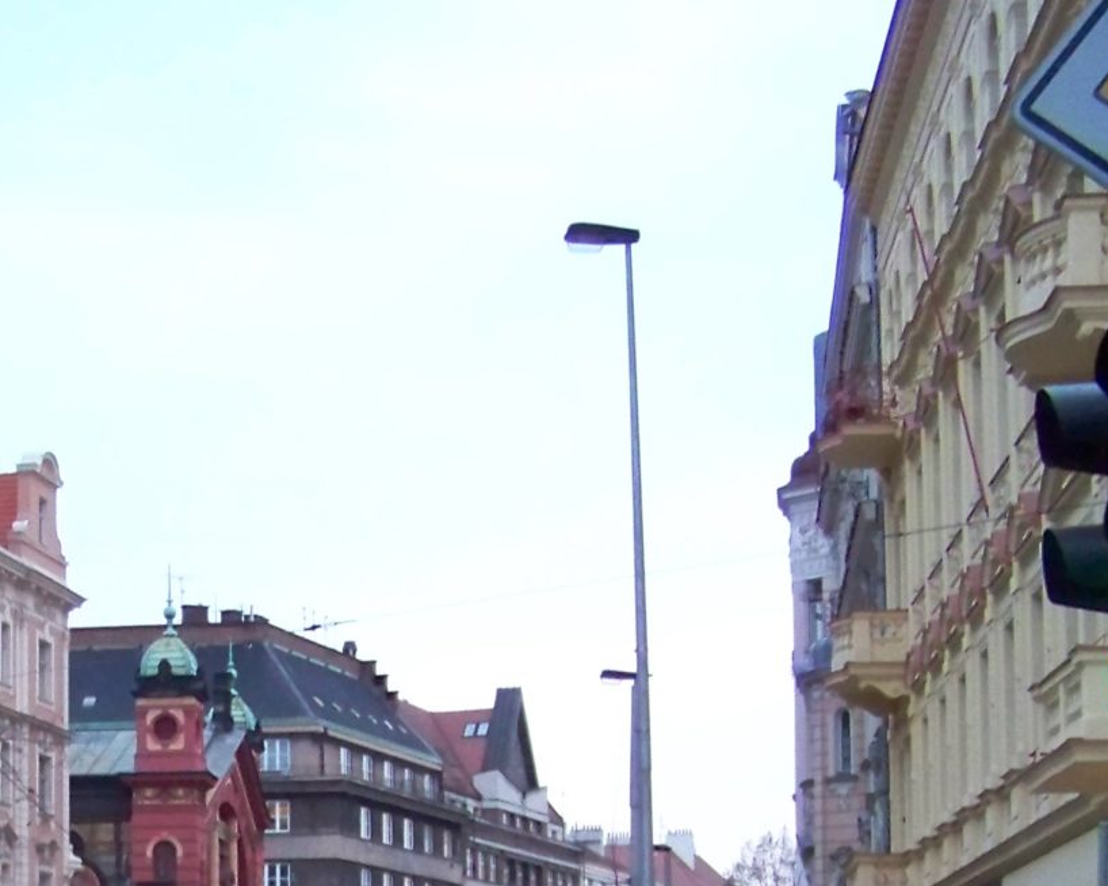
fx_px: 2885
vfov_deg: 16.9
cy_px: 997
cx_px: -8
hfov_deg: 21.0
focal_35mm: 88
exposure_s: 1/30
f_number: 2.8
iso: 400
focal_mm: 5.85
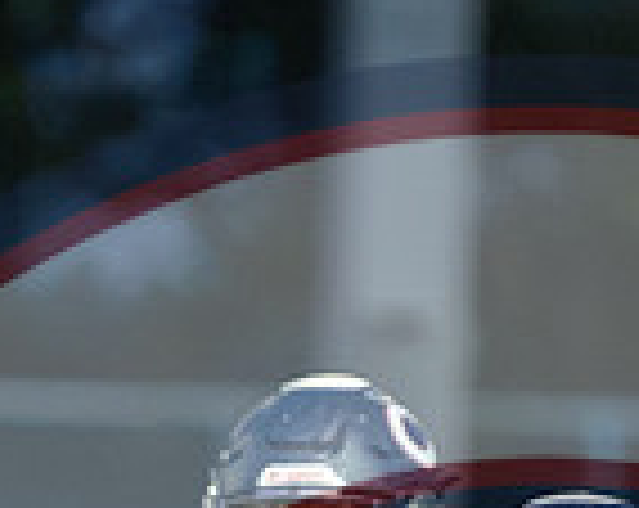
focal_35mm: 999
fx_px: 18854
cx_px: 264
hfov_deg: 1.9
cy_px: 781
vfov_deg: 1.5
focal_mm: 185
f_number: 2.8
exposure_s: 1/1000
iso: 8000
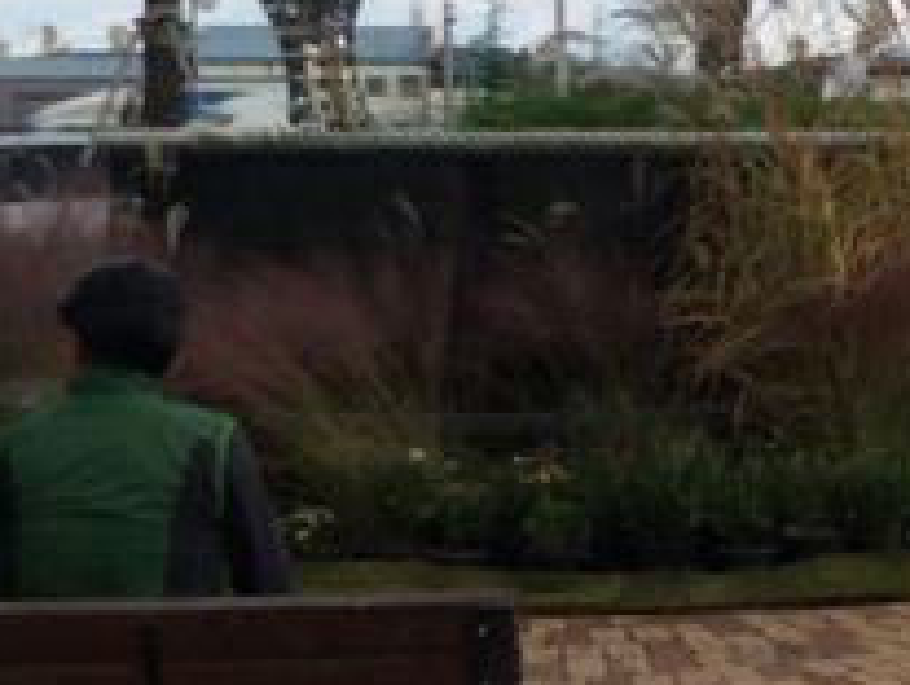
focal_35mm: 111
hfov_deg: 16.8
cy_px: 154
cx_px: 1136
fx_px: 2923
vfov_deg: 13.3
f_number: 2.4
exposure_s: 1/635
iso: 32
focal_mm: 3.3
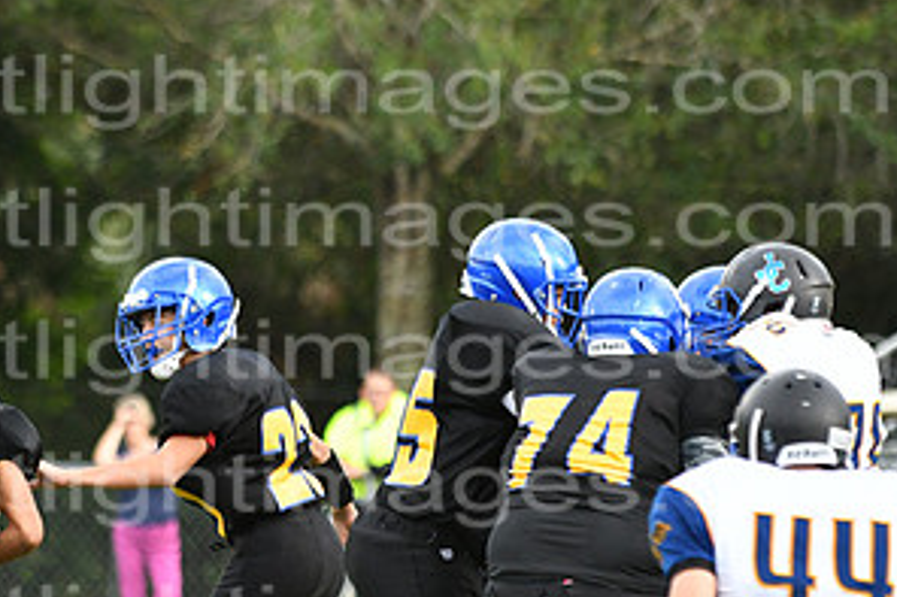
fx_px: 10260
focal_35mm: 412
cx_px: 215
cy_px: 556
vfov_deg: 3.3
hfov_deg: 5.0
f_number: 3.5
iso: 800
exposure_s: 1/1600
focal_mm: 140
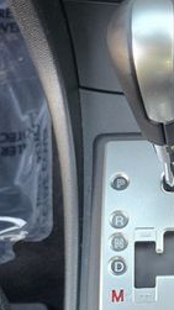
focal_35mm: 64
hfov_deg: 17.8
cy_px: 256
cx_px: 216
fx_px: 525
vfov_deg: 31.8
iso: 320
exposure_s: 1/120
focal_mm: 6.3
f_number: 1.7
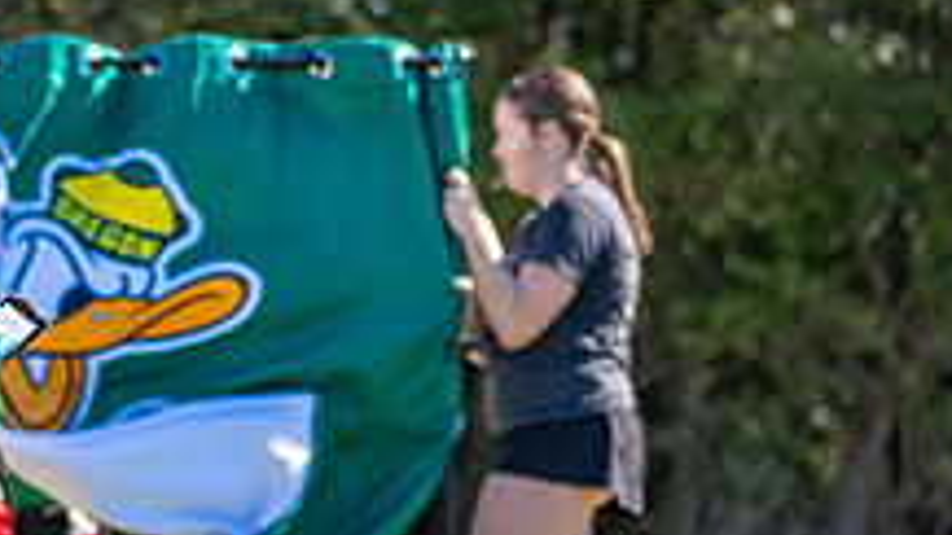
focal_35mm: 225
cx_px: -224
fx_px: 5679
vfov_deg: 5.4
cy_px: 331
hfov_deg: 9.4
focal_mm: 70
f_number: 2.8
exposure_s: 1/1600
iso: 200
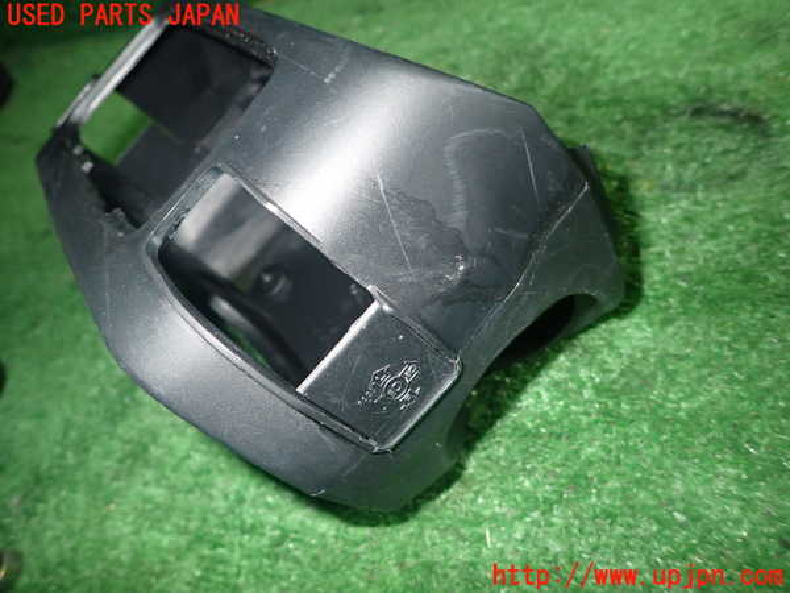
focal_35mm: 25
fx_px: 571
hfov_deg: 69.4
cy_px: 296
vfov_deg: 54.9
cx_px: 395
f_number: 5.6
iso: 400
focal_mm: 4.5
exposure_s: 1/30
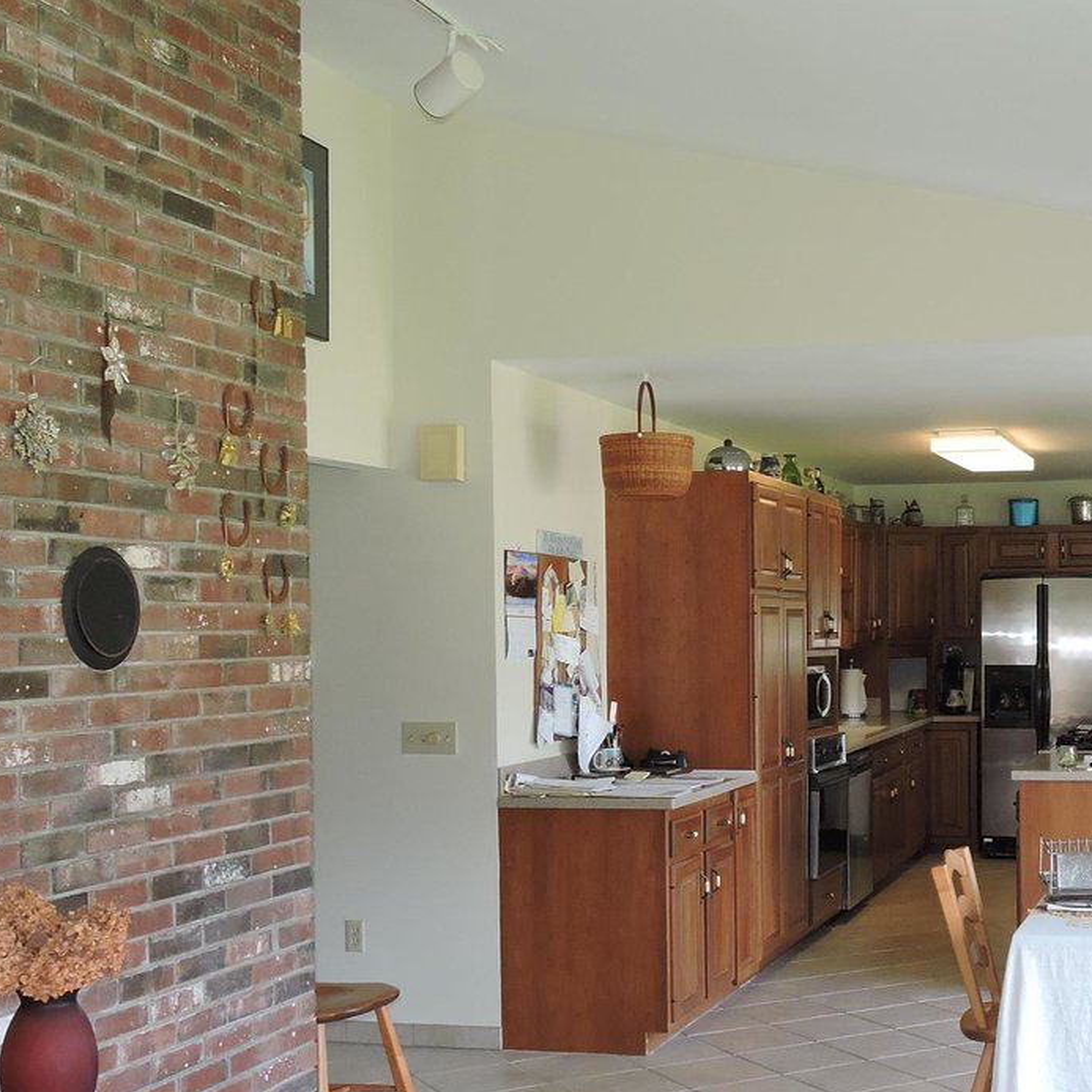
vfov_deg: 34.5
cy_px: 667
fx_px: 1749
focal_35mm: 49
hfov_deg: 33.7
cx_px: 875
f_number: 3.3
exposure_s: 1/40
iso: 180
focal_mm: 4.3
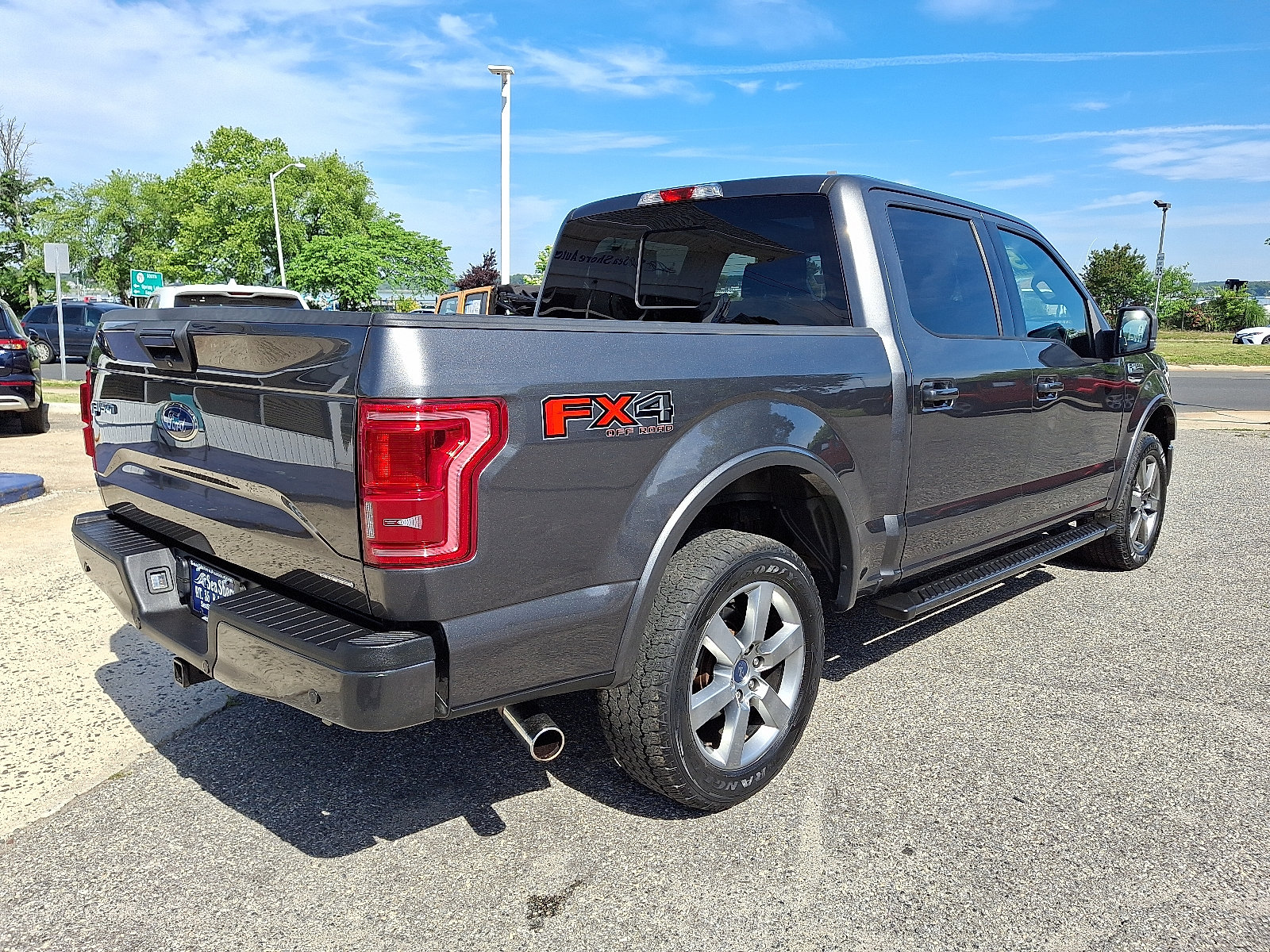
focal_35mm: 25
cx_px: 635
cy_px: 476
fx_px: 917
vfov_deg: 54.9
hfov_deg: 69.4
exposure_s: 1/1000
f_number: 1.8
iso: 25
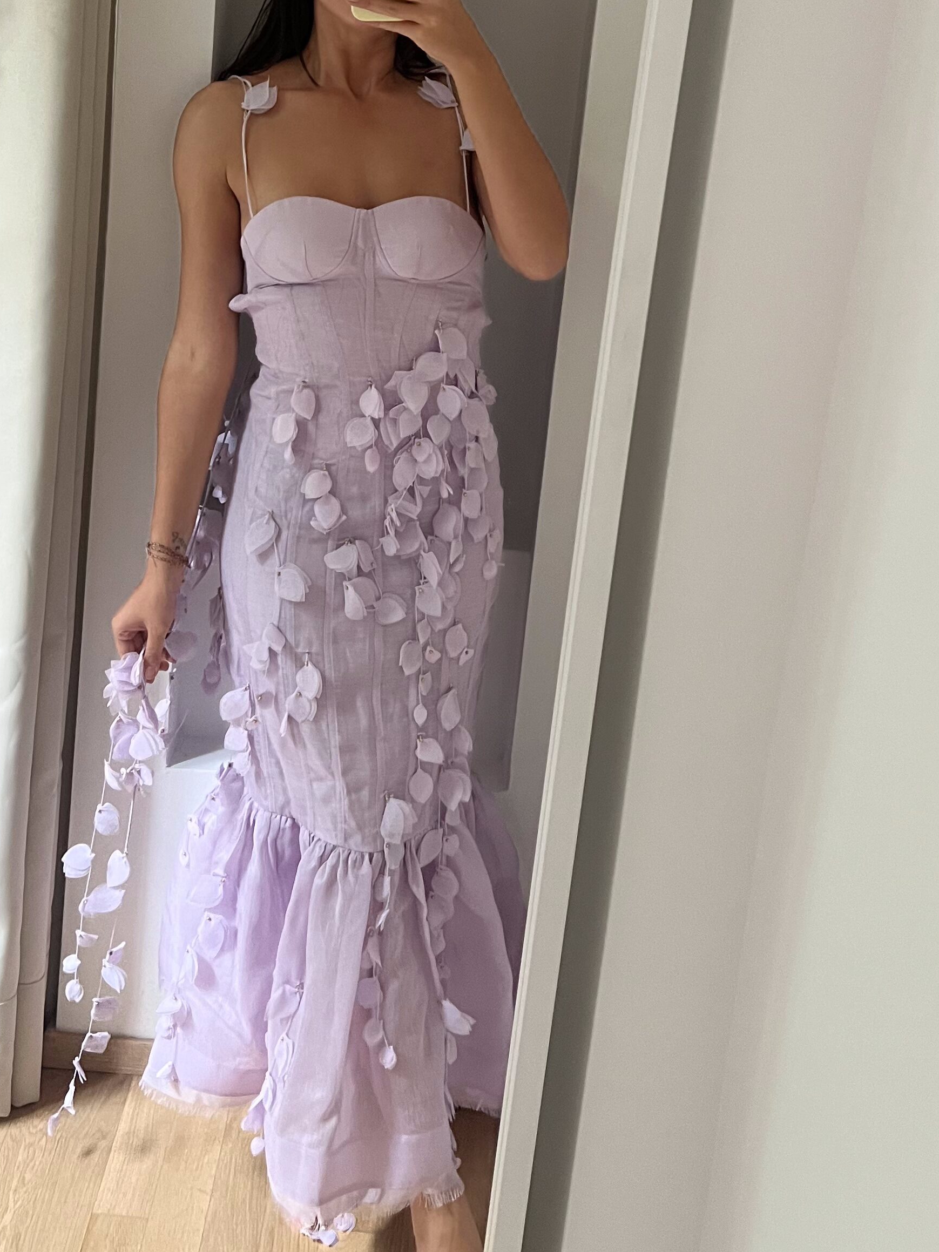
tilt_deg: -15.0
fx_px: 1121
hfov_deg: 45.4
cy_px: 521
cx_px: 449
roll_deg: -4.9
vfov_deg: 58.0
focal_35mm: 31
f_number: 1.5
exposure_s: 1/60
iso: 250
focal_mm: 5.7
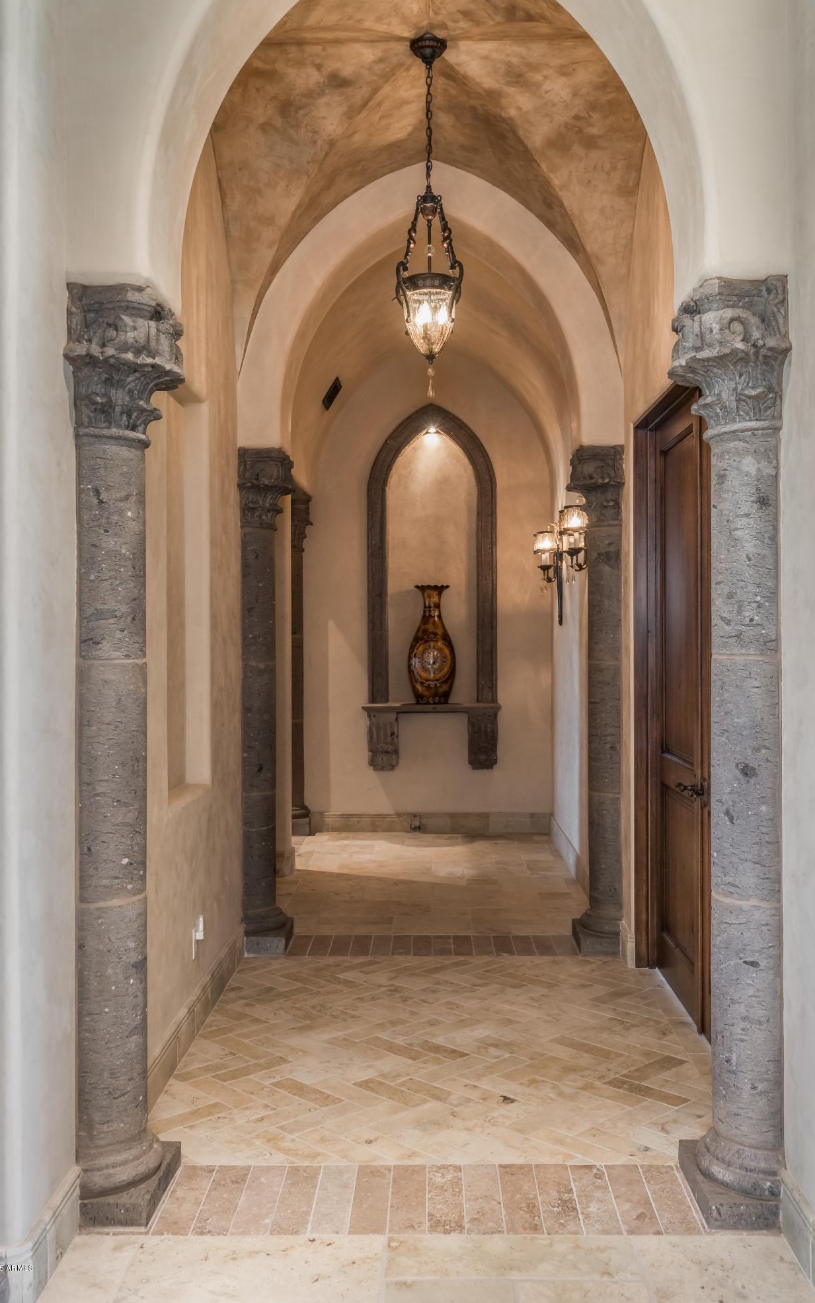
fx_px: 1101
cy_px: 649
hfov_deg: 40.6
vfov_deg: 61.2
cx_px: 422
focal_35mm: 31
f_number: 8
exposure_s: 1/8
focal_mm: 30
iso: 1000
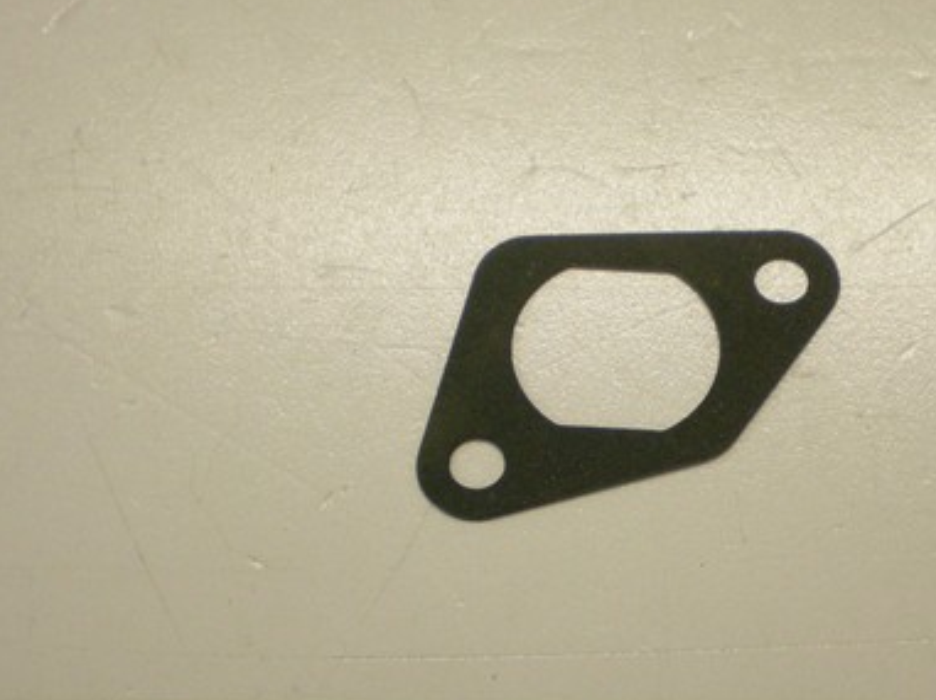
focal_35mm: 74
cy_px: 432
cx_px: 582
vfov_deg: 19.8
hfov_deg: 26.3
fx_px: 1999
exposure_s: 1/39.7
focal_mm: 7.4
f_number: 3.5
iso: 181
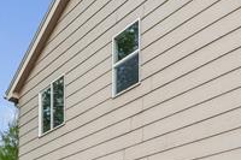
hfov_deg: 41.1
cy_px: 230
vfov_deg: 23.4
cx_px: 106
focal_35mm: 48
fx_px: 321
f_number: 9
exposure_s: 1/320
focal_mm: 10
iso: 640
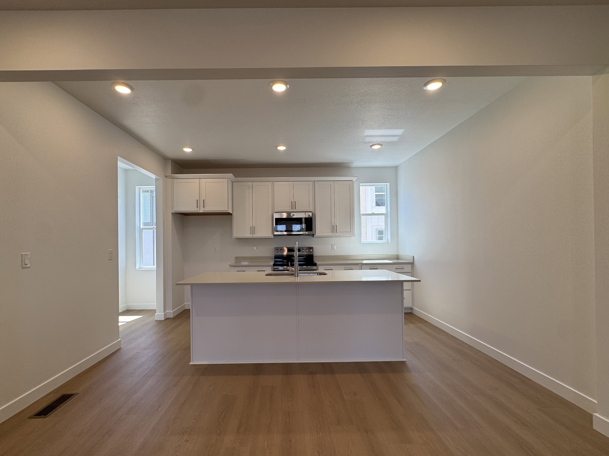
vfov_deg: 78.0
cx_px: 288
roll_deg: +0.9
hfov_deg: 94.4
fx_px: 281
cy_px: 240
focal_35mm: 16
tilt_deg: +0.1
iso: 40
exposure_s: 1/141
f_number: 2.2
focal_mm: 2.22
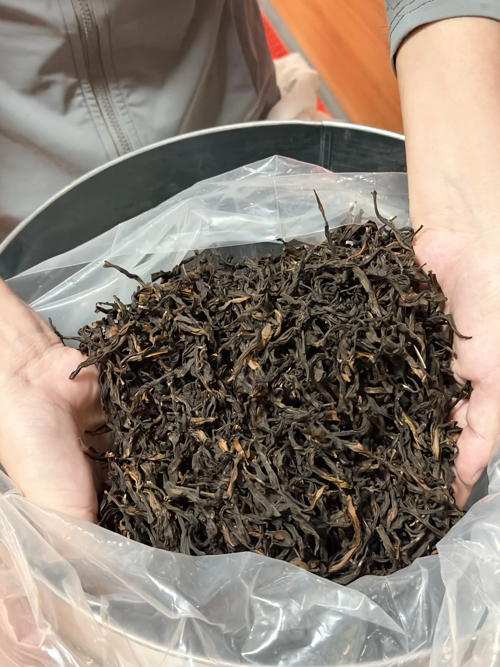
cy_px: 334
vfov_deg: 39.7
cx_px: 250
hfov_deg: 30.3
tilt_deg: -50.4
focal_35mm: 48
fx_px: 924
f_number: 1.78
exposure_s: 1/28
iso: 800
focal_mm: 6.76
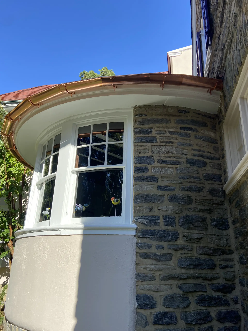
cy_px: 166
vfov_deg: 67.3
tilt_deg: +20.6
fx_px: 248
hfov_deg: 53.1
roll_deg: -2.8
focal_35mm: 26
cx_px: 124
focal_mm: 4.25
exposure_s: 1/934
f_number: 1.8
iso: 32
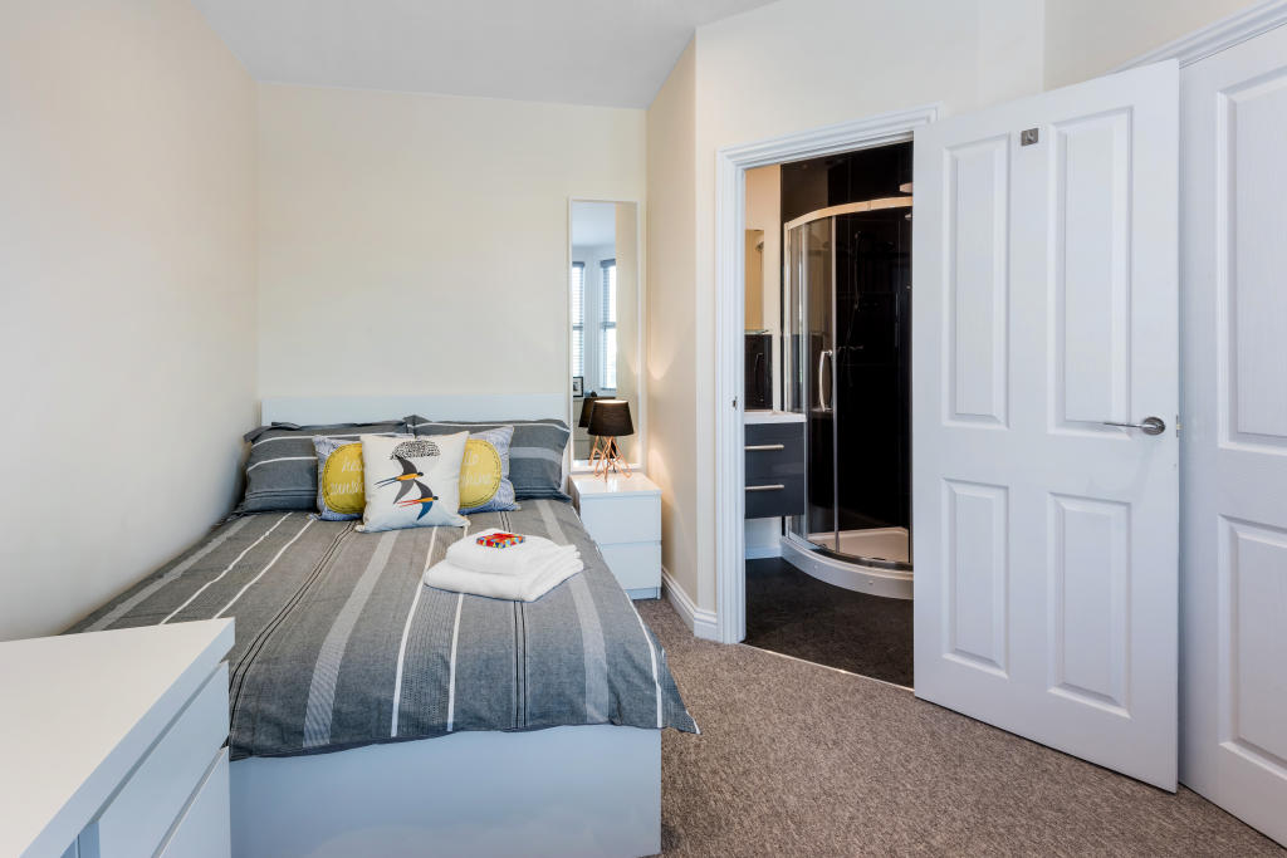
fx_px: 572
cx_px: 644
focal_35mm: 16
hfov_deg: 96.7
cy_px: 429
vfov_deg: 73.8
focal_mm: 16
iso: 320
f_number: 14
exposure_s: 1/4
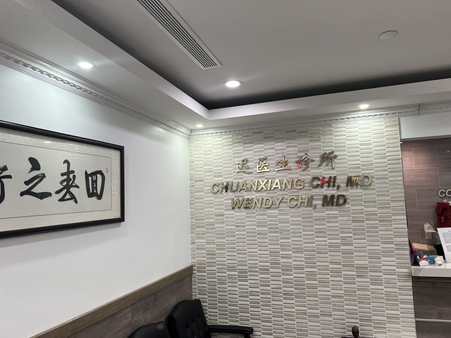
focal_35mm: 26
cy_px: 169
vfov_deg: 53.1
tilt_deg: +5.6
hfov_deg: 67.3
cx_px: 226
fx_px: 339
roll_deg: +2.7
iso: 64
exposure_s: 1/120
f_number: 1.5
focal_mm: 5.7
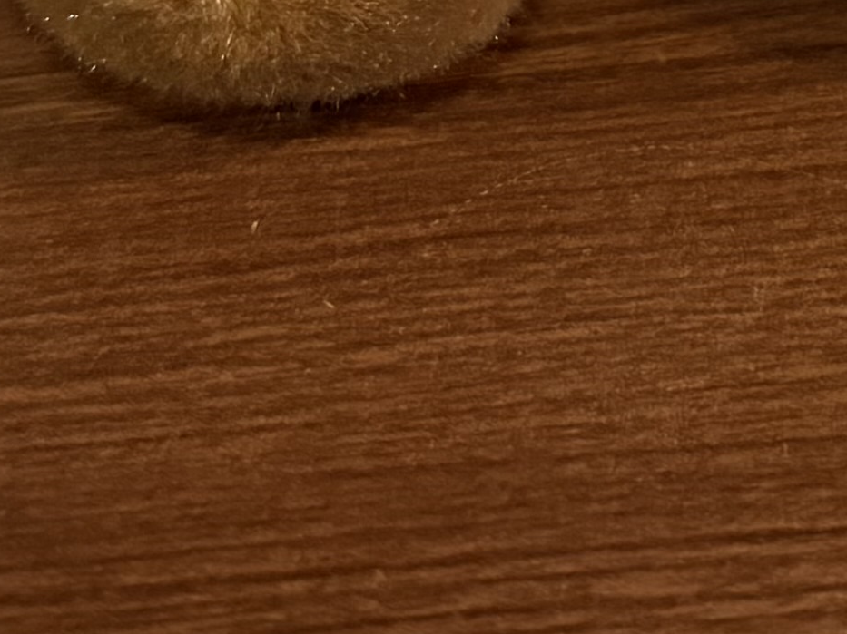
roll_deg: +0.7
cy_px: -757
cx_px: 767
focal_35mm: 147
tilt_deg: -21.9
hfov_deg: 13.3
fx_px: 3595
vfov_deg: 9.3
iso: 800
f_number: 1.78
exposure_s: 1/40
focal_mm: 6.76
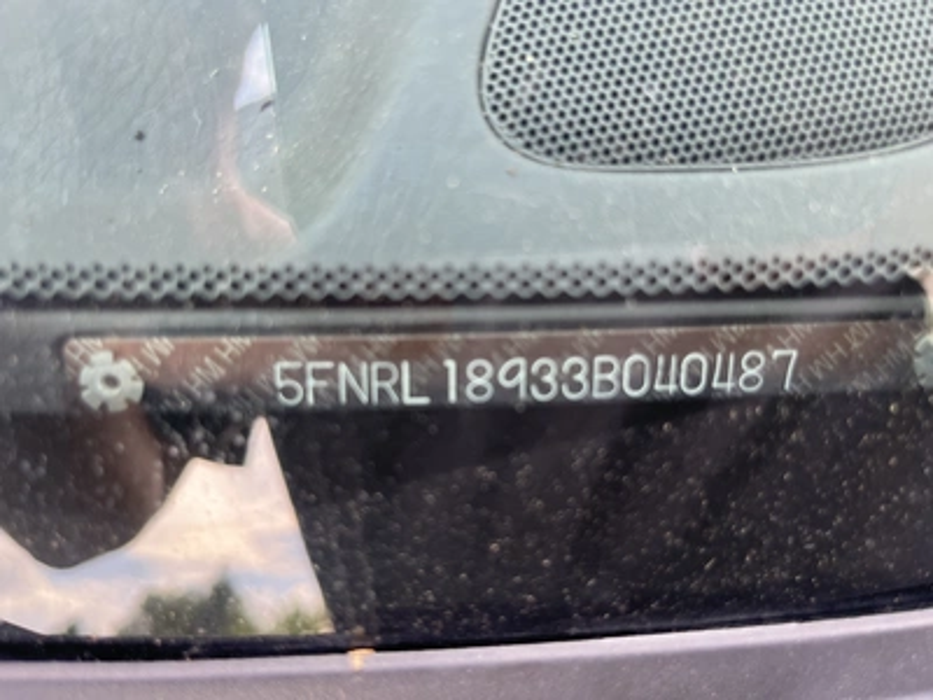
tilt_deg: -80.2
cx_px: 466
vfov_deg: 53.1
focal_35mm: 26
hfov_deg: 67.3
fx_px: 701
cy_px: 350
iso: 80
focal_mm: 5.1
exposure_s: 1/121
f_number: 1.6
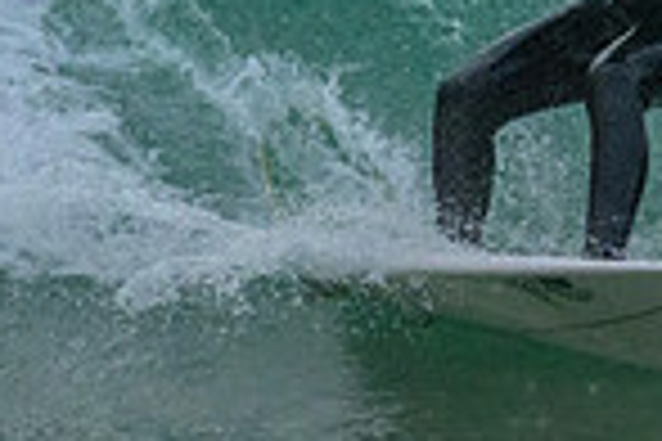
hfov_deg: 0.7
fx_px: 58012
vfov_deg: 0.4
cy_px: -232
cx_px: 743
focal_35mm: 3155
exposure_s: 1/2000
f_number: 11
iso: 6400
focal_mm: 800
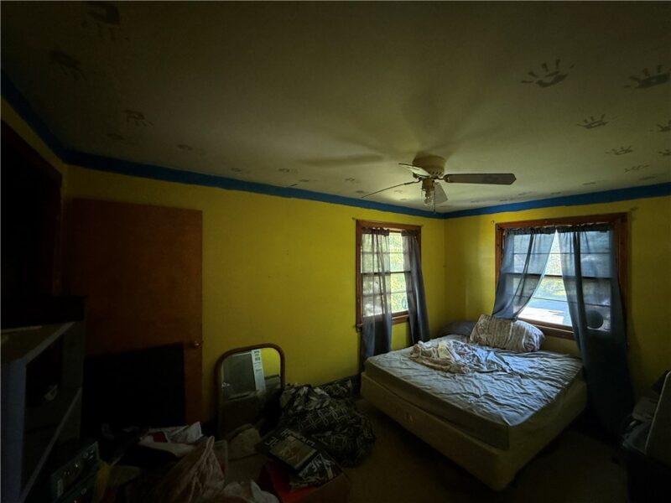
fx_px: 271
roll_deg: +0.5
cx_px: 336
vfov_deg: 85.7
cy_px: 252
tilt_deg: +0.7
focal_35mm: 14
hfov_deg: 102.1
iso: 320
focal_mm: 2.22
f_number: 2.2
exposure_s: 1/75
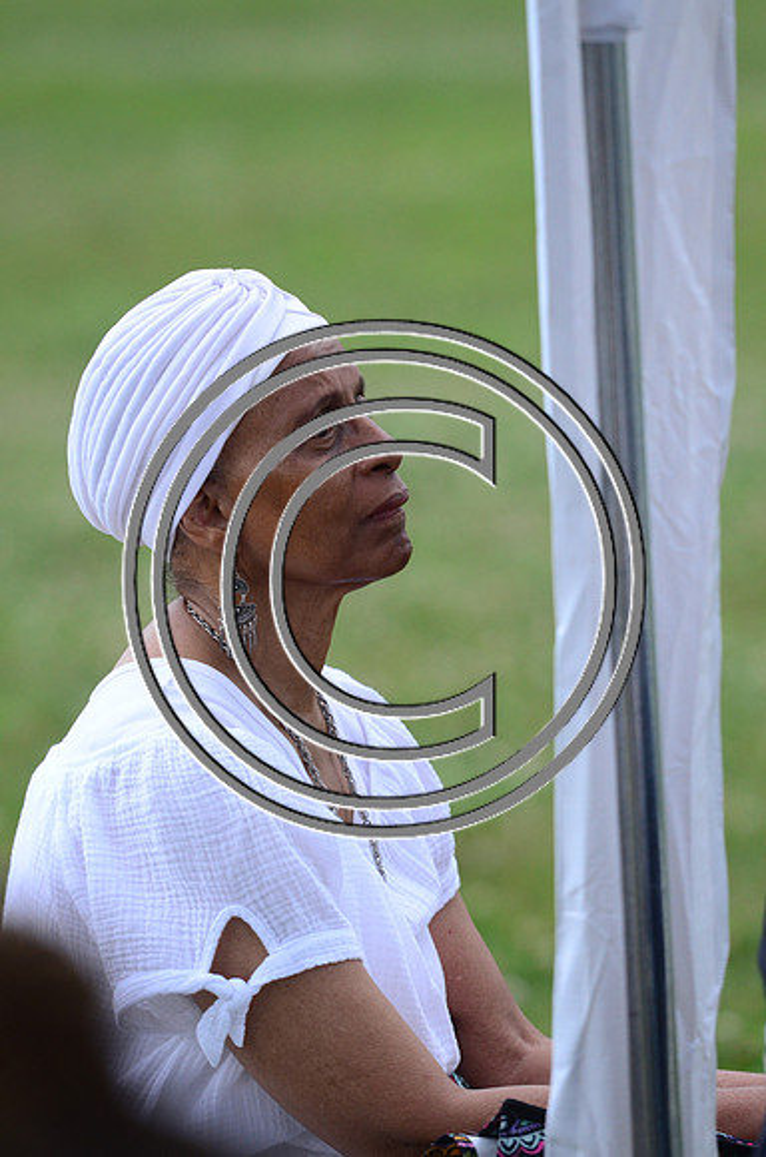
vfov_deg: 6.9
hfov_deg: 4.6
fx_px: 9620
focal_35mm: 300
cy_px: 578
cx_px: 383
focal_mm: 200
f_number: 2.8
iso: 800
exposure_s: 1/800
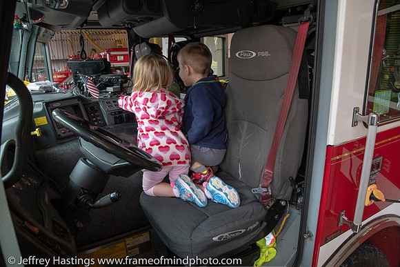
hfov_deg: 73.7
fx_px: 267
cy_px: 134
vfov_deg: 53.2
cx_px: 200
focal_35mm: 24
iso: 2000
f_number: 4
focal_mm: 16
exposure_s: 1/400
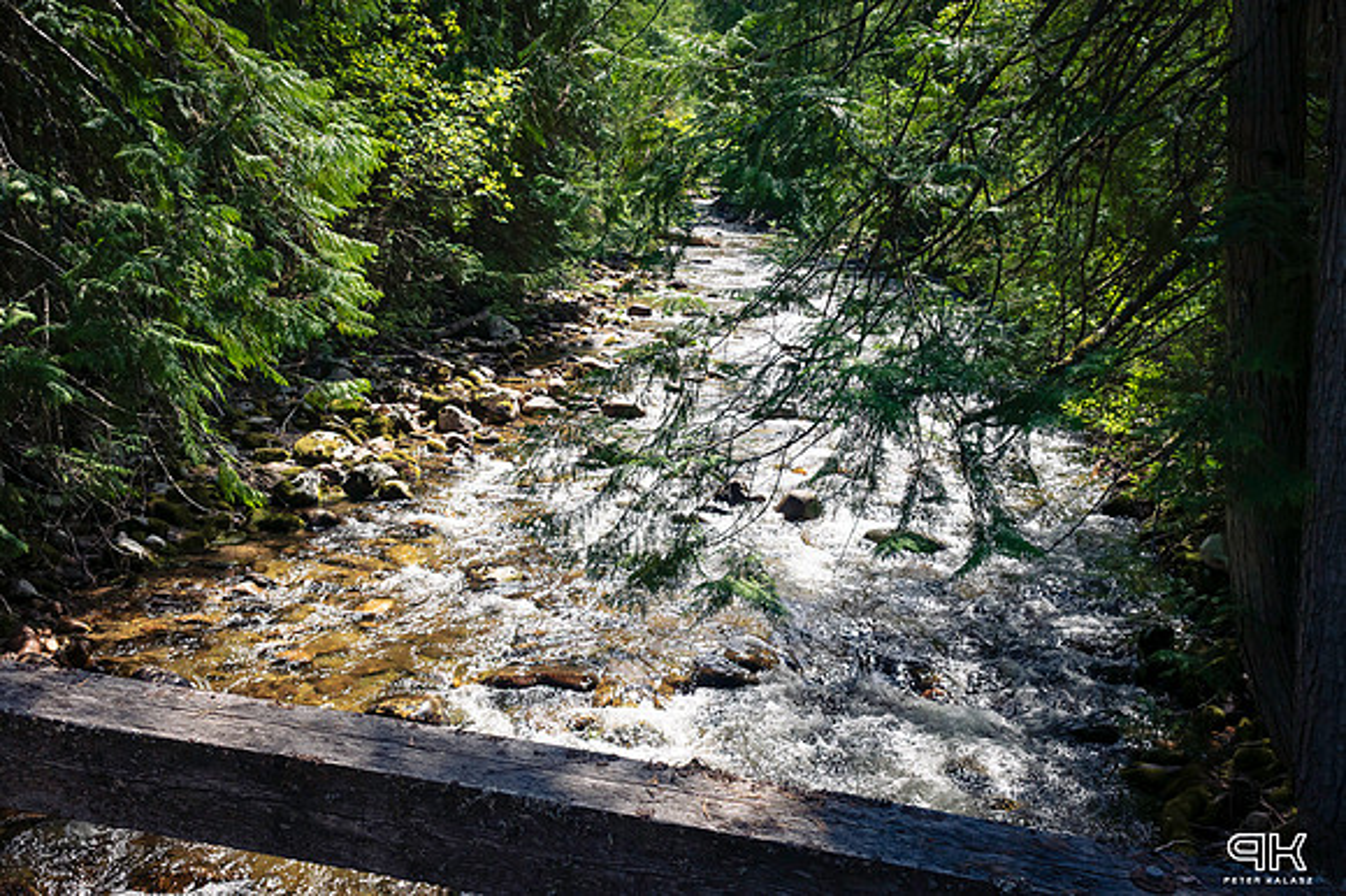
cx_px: 673
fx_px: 1345
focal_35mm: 36
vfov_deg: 36.8
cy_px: 448
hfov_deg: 53.2
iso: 500
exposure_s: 1/640
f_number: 8
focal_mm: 24
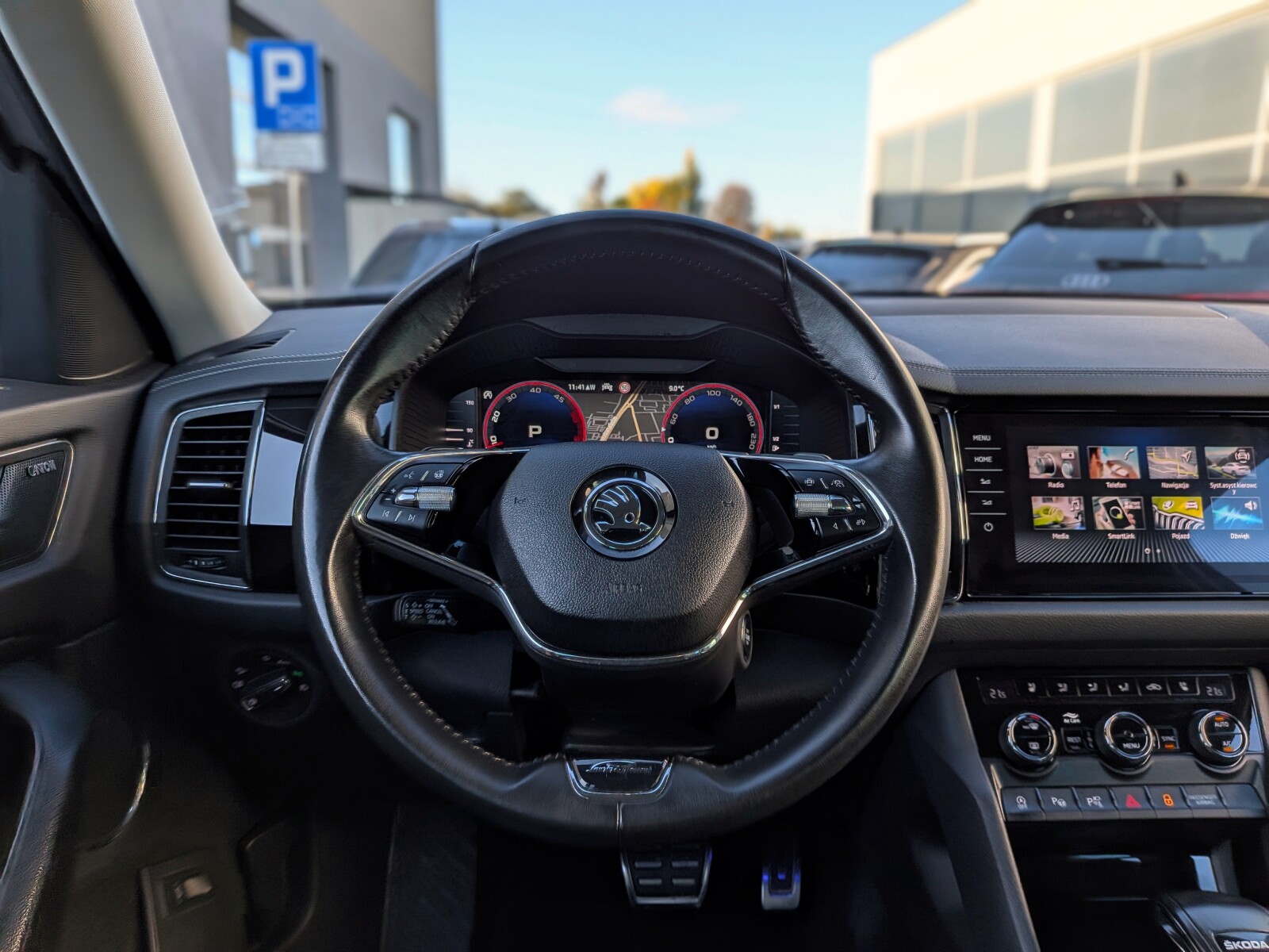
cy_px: 476
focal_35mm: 24
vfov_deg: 56.8
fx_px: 880
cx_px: 634
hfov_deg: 71.6
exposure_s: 1/341
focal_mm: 4.53
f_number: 1.7
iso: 31
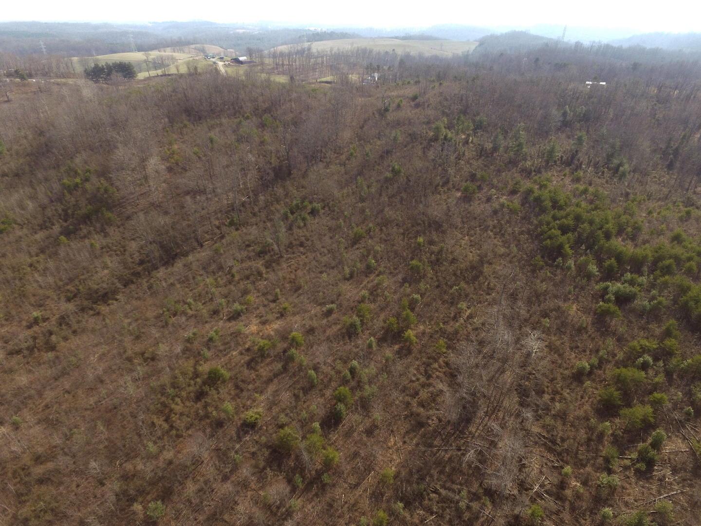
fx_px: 405
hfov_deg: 81.7
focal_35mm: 20
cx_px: 350
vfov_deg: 66.0
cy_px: 263
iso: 100
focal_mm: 3.61
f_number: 2.8
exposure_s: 1/1093
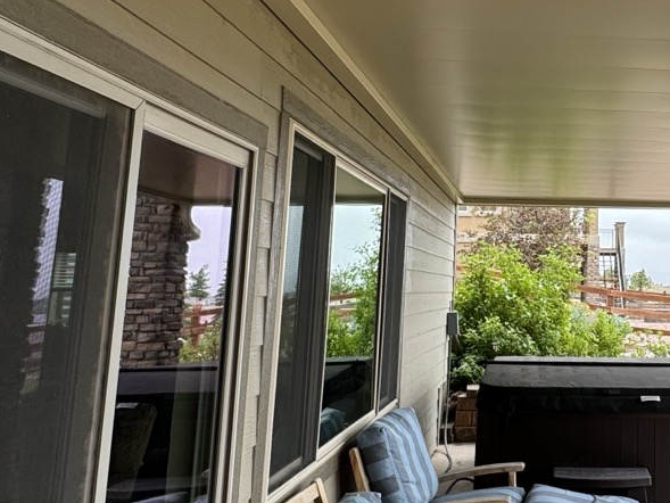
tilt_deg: +8.8
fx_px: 736
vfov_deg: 37.4
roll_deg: -1.0
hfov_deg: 44.3
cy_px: 172
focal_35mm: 38
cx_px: 611
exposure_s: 1/268
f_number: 2.2
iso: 40
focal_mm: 2.22
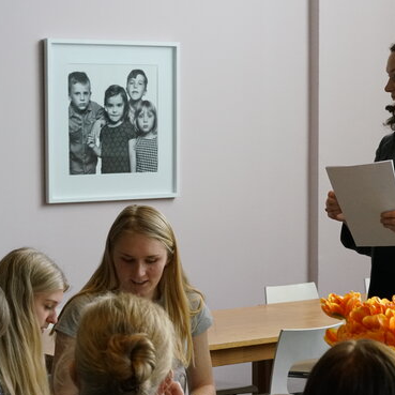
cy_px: 253
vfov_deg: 14.8
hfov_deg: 14.7
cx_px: 269
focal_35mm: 118
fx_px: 1523
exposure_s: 1/200
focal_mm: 50
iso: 3200
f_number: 6.3
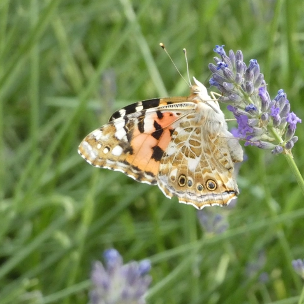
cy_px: 152
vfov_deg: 7.6
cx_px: 198
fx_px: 2285
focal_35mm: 230
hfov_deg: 7.6
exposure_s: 1/250
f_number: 5.5
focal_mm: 34.8
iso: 800
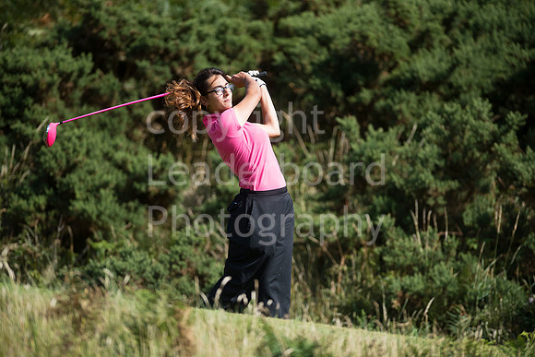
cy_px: 178
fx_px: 4459
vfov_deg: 4.6
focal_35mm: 300
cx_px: 268
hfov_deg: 6.9
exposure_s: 1/3200
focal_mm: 300
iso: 400
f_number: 4
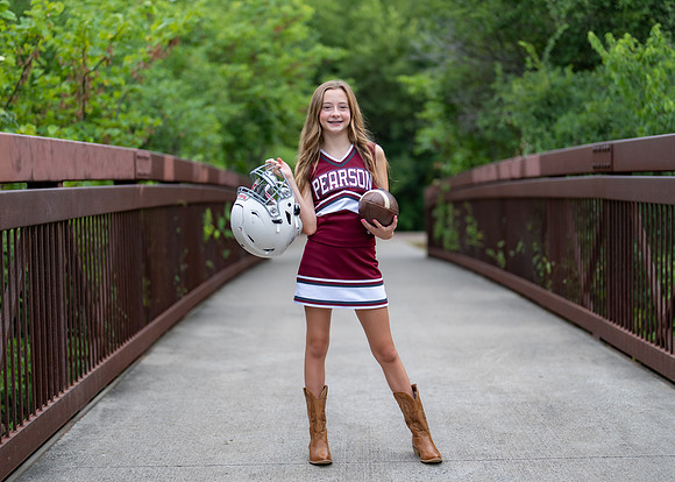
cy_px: 256
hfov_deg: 32.4
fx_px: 1161
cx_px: 348
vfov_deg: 23.4
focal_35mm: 61
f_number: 1.2
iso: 100
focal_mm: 50
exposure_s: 1/1250
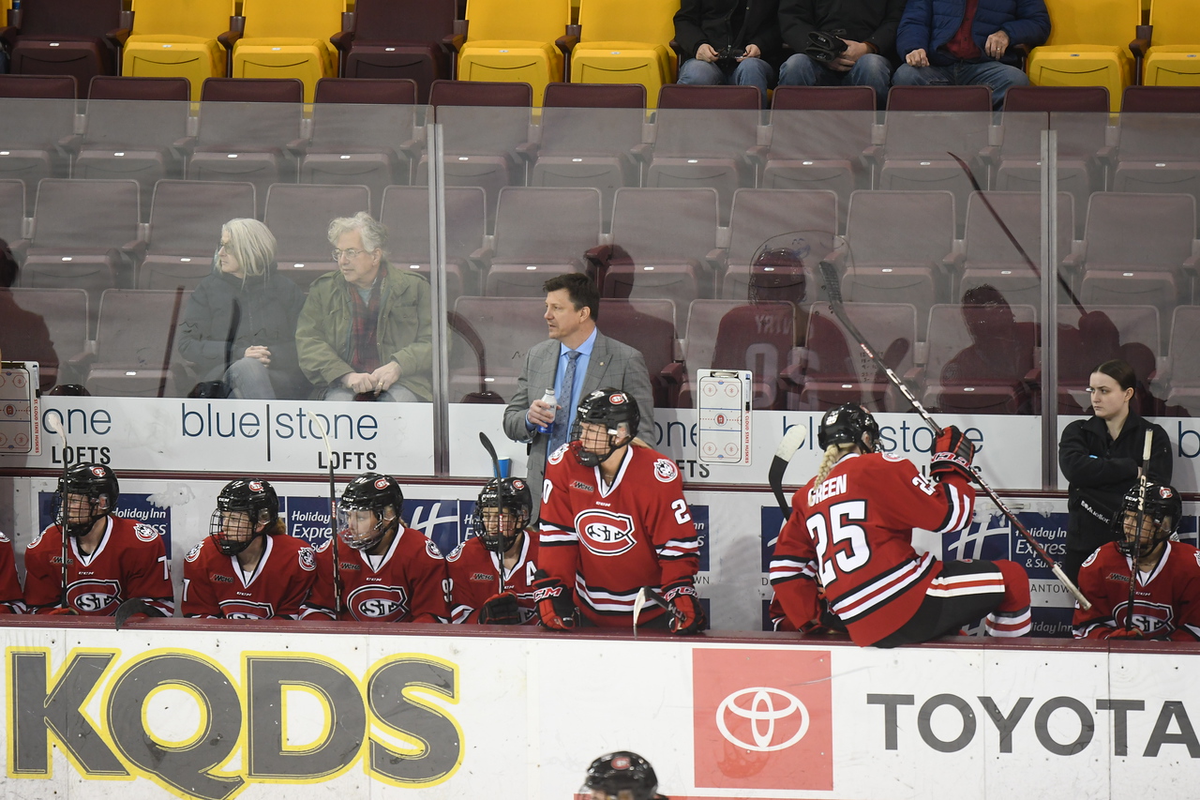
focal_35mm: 300
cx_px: 600
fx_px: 9998
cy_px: 400
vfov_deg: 4.6
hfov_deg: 6.9
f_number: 2.8
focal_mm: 200
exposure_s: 1/640
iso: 1250
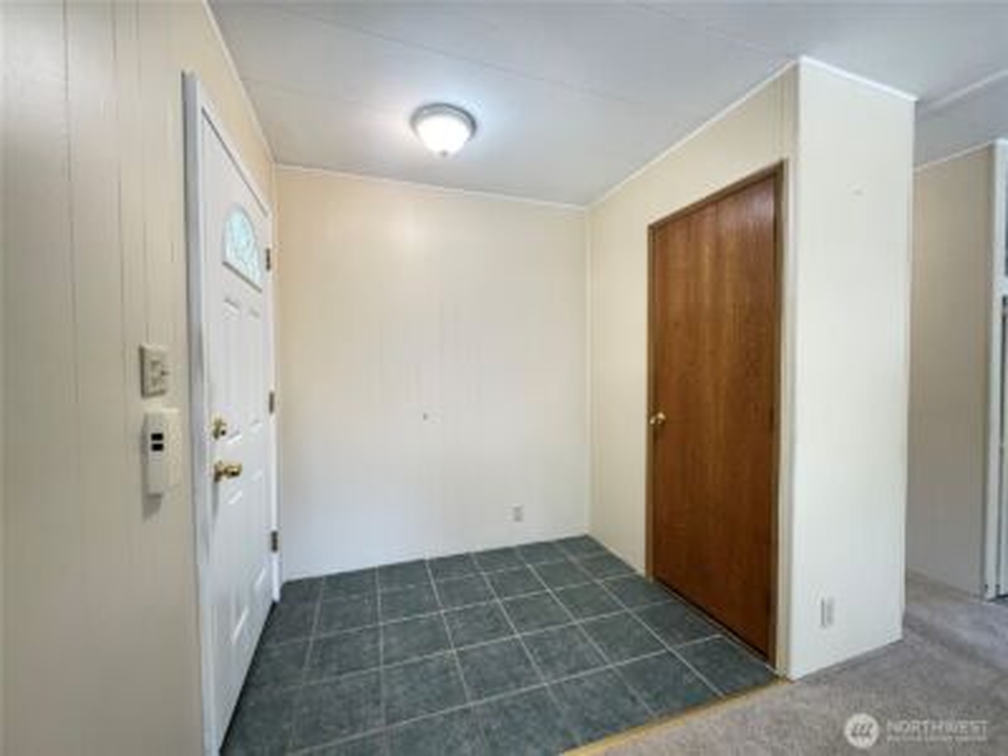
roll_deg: +0.2
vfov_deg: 85.7
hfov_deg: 102.1
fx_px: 408
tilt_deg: -1.8
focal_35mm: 14
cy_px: 378
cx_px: 504
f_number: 2.2
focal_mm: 2.22
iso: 320
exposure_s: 1/41
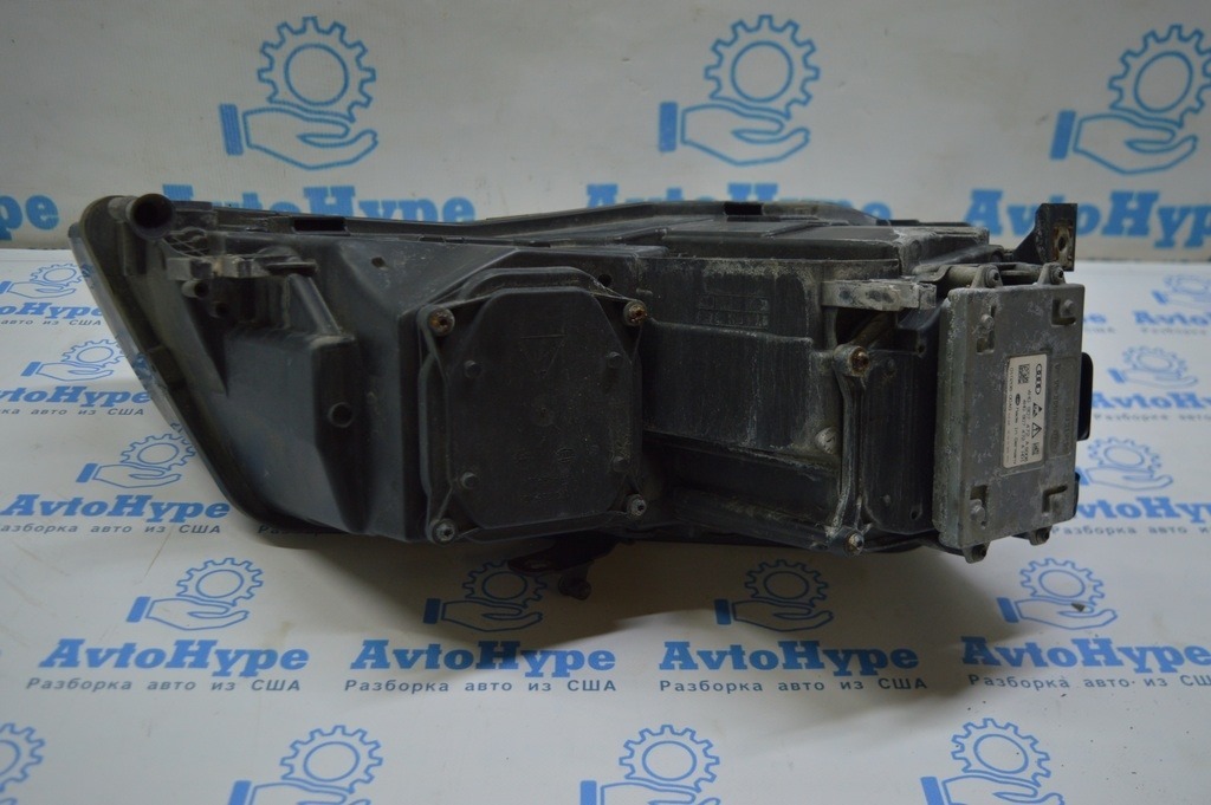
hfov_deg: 51.3
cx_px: 606
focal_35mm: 38
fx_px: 1260
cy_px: 402
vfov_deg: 35.4
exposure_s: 1/125
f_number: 4
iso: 400
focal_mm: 25
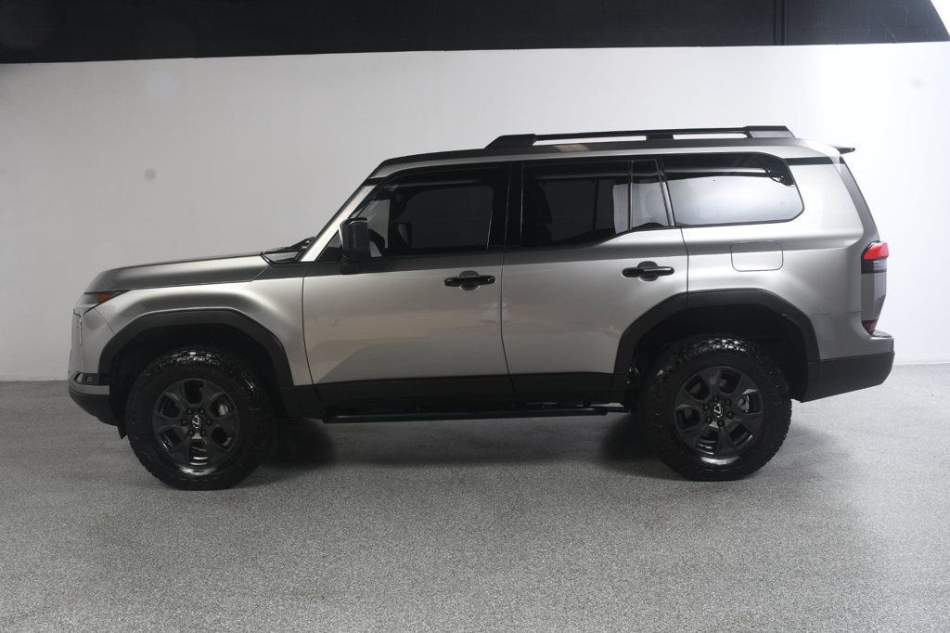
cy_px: 316
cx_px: 475
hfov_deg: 57.2
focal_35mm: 33
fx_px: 871
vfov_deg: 39.9
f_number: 9
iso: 100
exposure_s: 1/200
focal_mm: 22
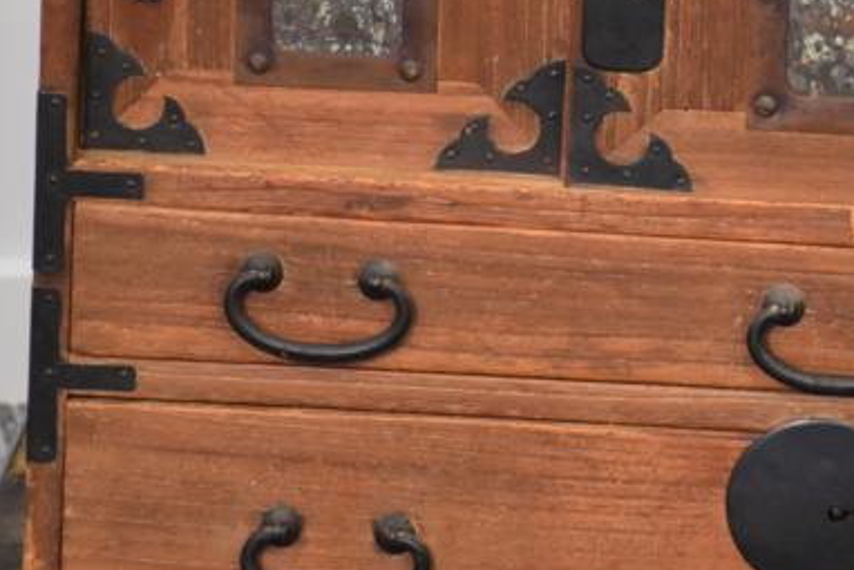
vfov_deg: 3.6
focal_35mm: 383
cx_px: 834
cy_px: 44
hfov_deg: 5.4
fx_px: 9089
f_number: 5.3
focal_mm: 90
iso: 1400
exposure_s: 1/60
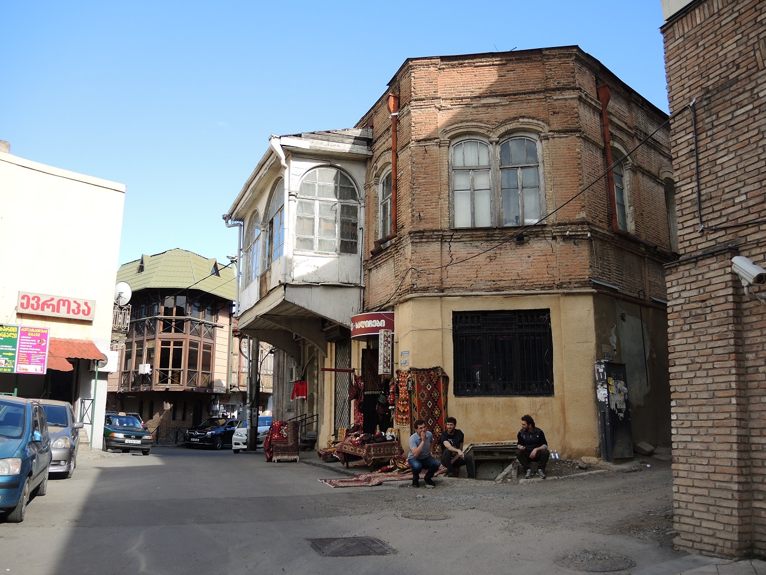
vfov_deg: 49.8
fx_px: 620
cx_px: 383
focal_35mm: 28
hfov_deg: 63.4
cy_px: 288
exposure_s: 1/800
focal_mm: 6
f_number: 2
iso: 80
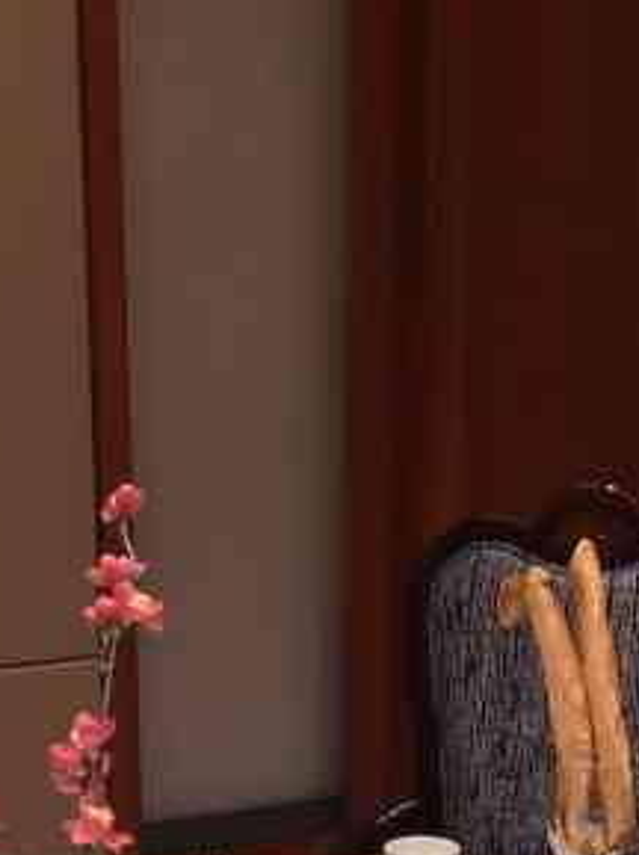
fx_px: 2393
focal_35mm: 97
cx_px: 86
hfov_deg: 15.1
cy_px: 945
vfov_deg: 19.4
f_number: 1.8
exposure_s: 1/100
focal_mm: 3.95
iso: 53
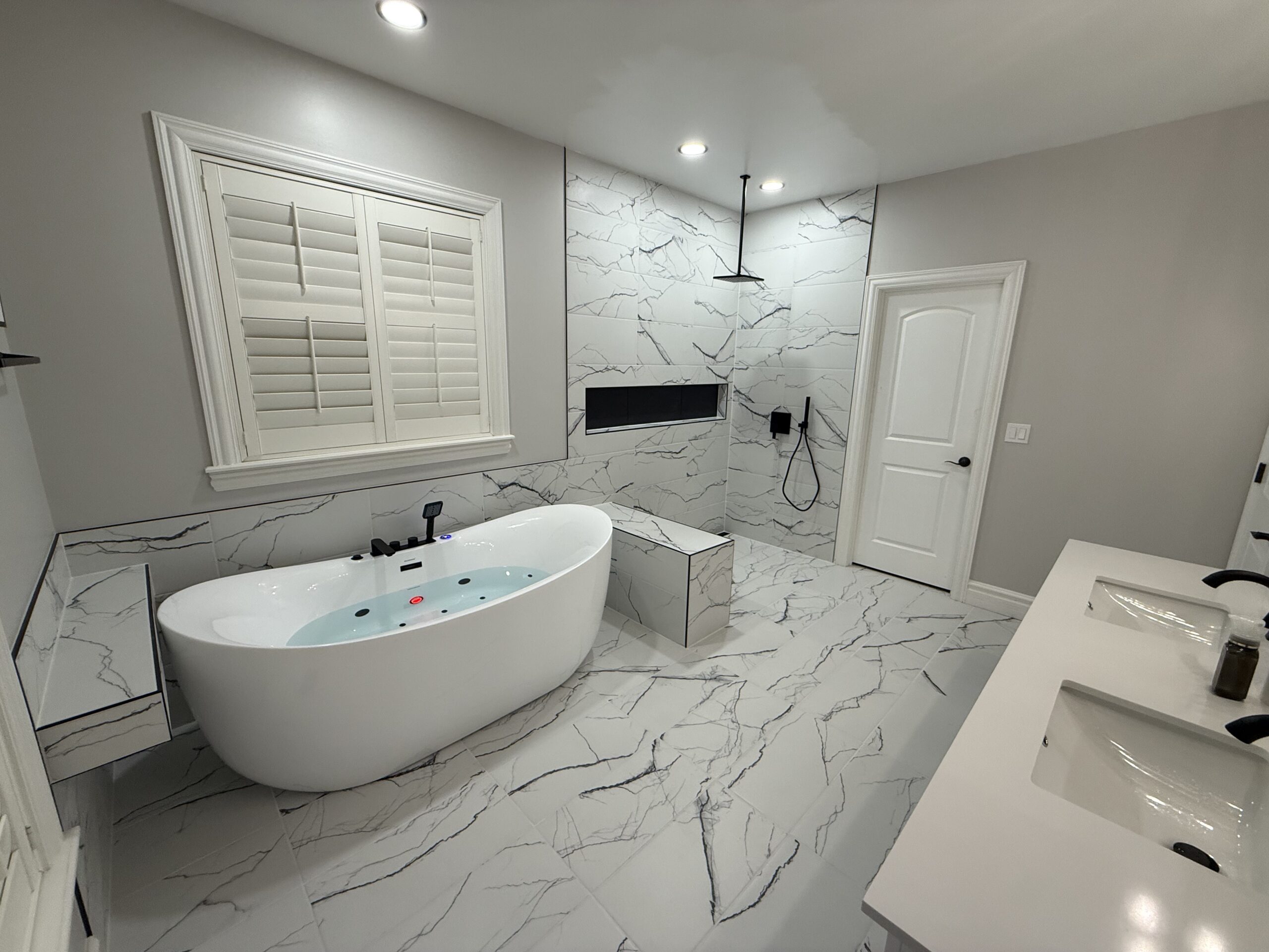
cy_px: 476
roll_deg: -0.3
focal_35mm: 14
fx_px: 513
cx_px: 634
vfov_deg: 85.7
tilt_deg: -13.5
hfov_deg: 102.1
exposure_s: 1/120
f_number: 2.2
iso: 160
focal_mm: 2.22
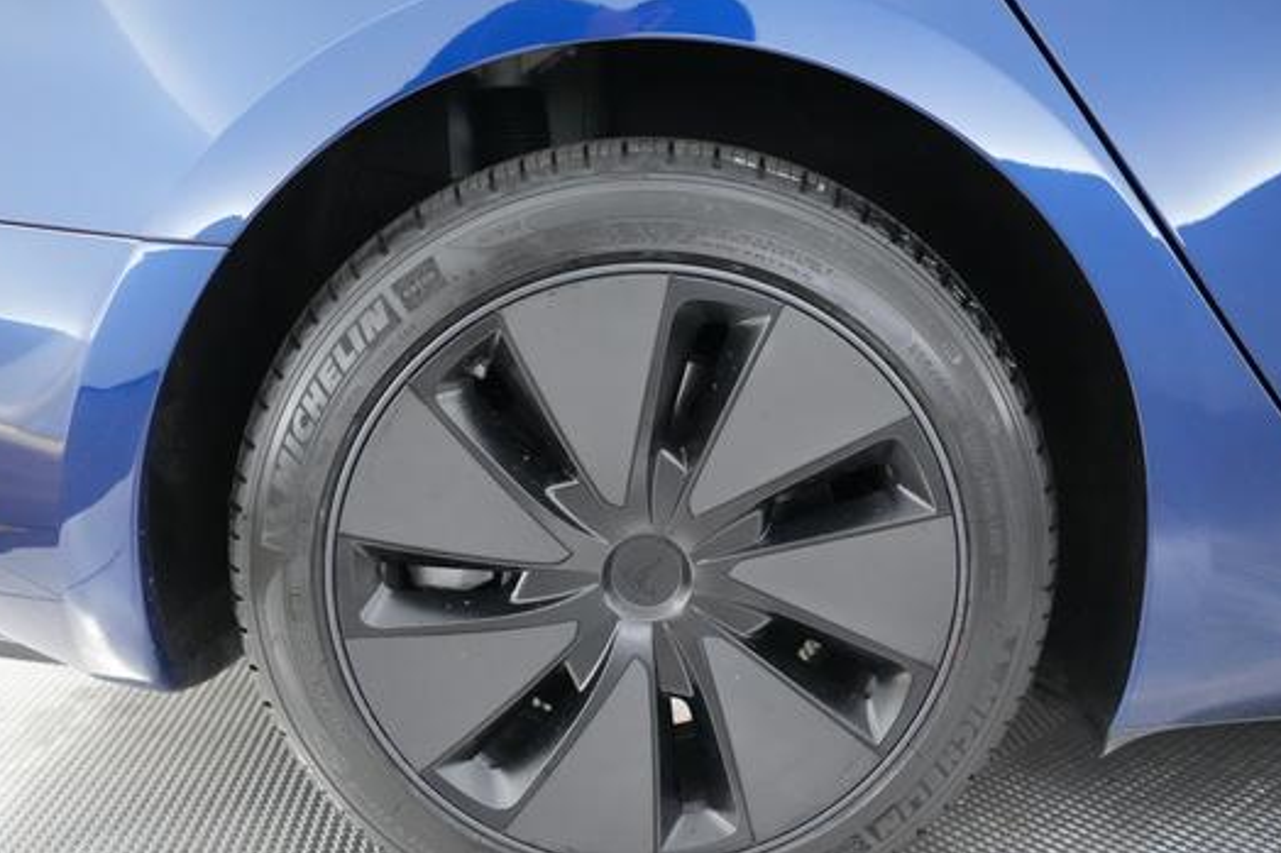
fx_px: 1174
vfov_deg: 39.8
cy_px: 516
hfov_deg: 57.2
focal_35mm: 33
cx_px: 638
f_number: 2.8
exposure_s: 1/320
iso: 12800
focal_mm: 27
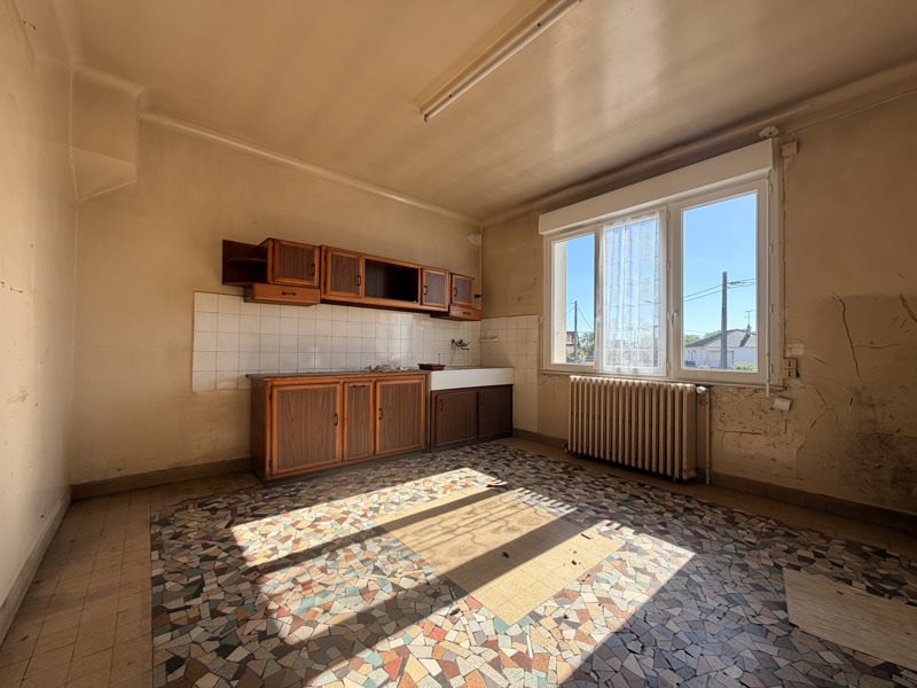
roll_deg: -0.1
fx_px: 371
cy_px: 344
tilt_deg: +1.1
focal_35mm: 14
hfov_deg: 102.1
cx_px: 458
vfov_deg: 85.7
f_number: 2.2
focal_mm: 2.22
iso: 50
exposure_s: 1/349
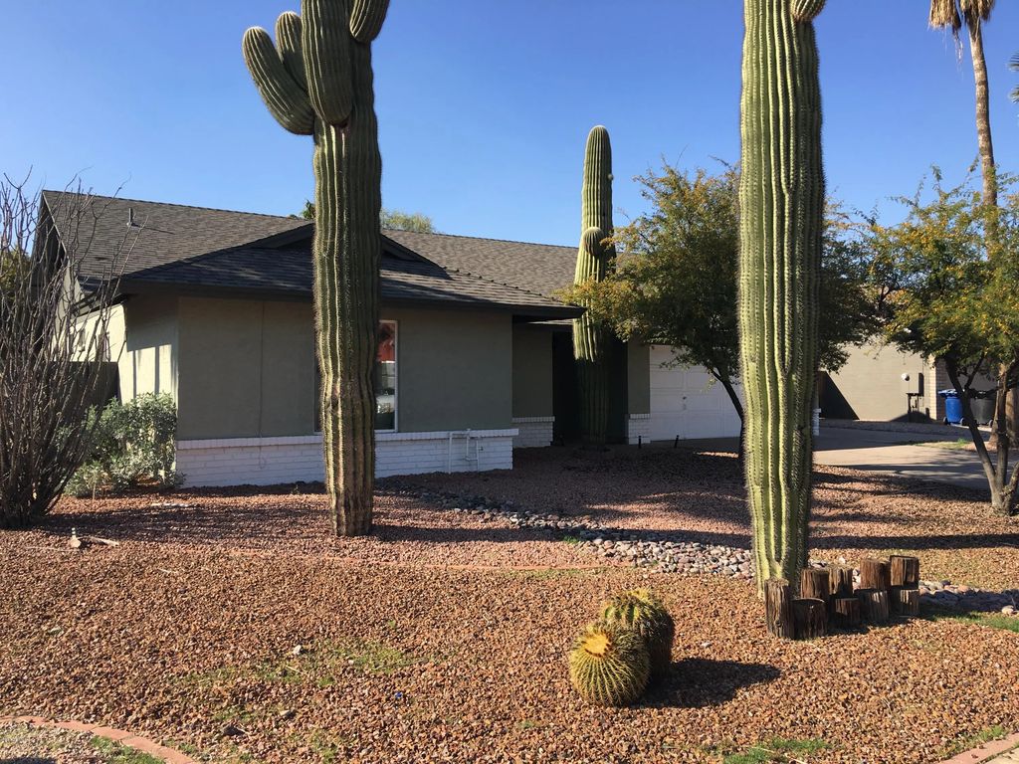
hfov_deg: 61.7
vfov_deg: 48.2
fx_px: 854
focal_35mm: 29
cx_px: 510
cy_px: 382
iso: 25
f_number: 2.2
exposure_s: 1/938
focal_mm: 4.15
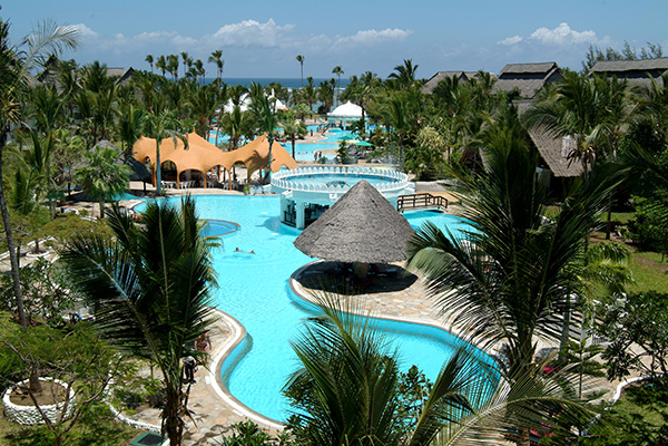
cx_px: 334
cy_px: 223
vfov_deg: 36.9
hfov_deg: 53.1
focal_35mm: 36
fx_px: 668
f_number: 9.5
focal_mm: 24
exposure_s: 1/350
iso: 100
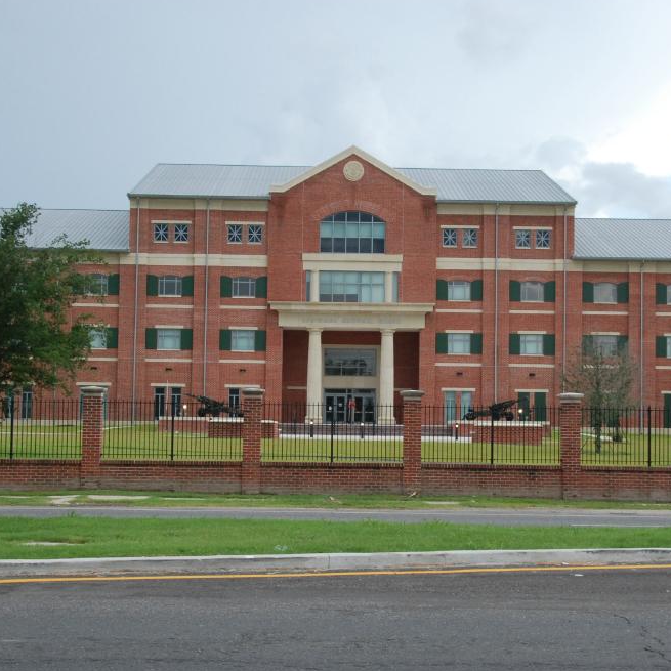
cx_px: 368
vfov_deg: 29.1
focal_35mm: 59
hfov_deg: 29.1
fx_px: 1294
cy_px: 358
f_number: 9
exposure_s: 1/320
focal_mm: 28
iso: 500
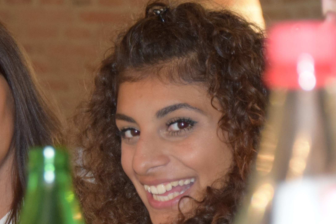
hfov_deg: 19.5
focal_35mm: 105
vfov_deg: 13.0
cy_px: 114
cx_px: 176
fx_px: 980
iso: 1800
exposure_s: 1/60
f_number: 5.3
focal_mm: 66
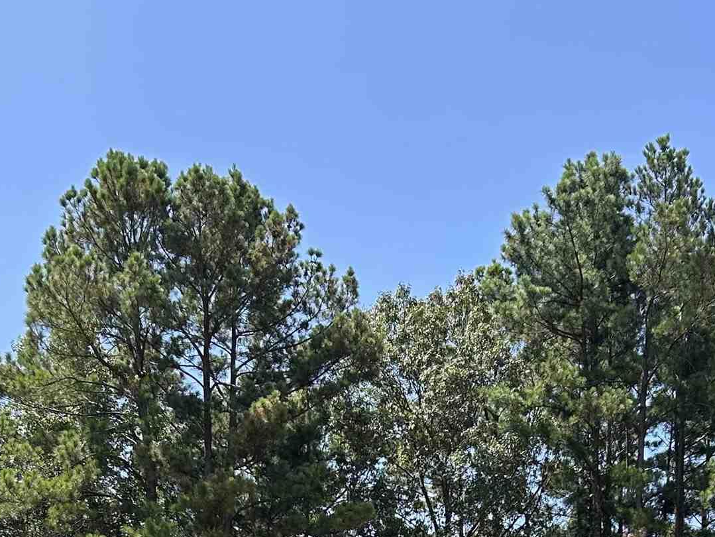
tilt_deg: +4.2
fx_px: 1529
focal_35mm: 74
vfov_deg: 18.3
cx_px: 361
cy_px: 731
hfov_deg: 26.3
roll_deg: -0.6
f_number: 1.5
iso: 50
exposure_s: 1/1621
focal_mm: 5.7
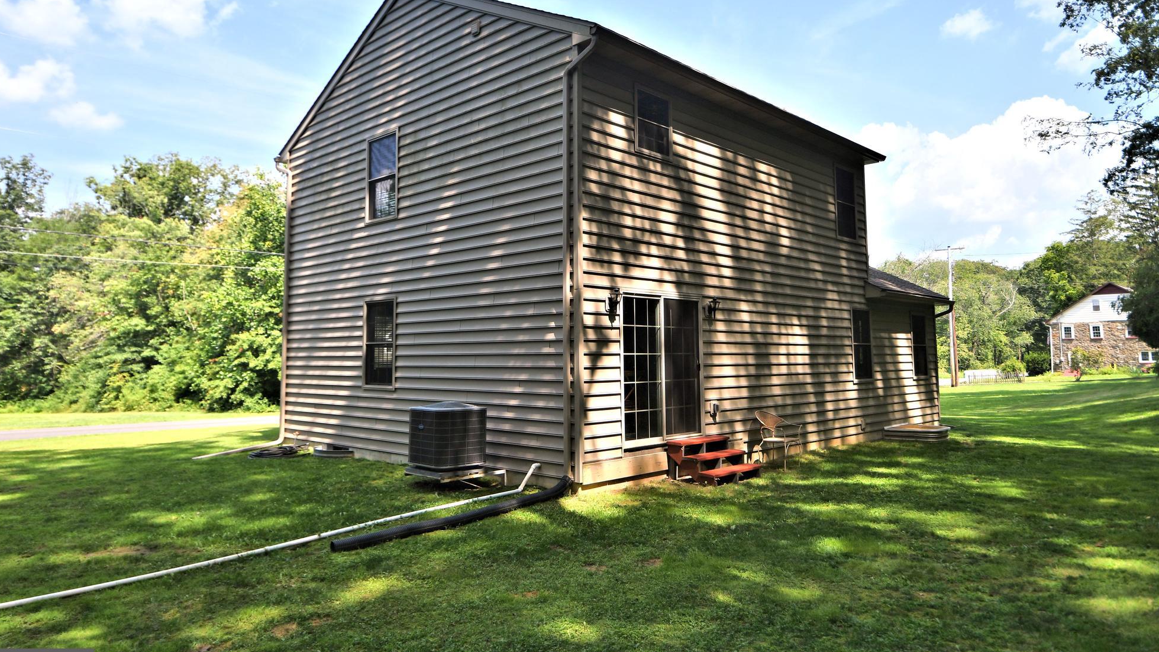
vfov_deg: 49.4
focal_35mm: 23
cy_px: 288
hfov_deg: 78.7
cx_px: 569
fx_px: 707
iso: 250
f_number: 4.5
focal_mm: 14
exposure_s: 1/1000
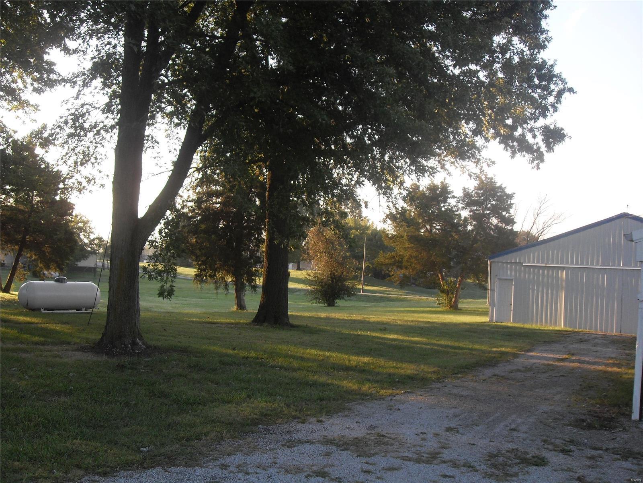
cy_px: 242
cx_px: 322
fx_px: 687
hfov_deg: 50.1
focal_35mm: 37
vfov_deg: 38.7
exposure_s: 1/125
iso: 80
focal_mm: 6.3
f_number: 2.8
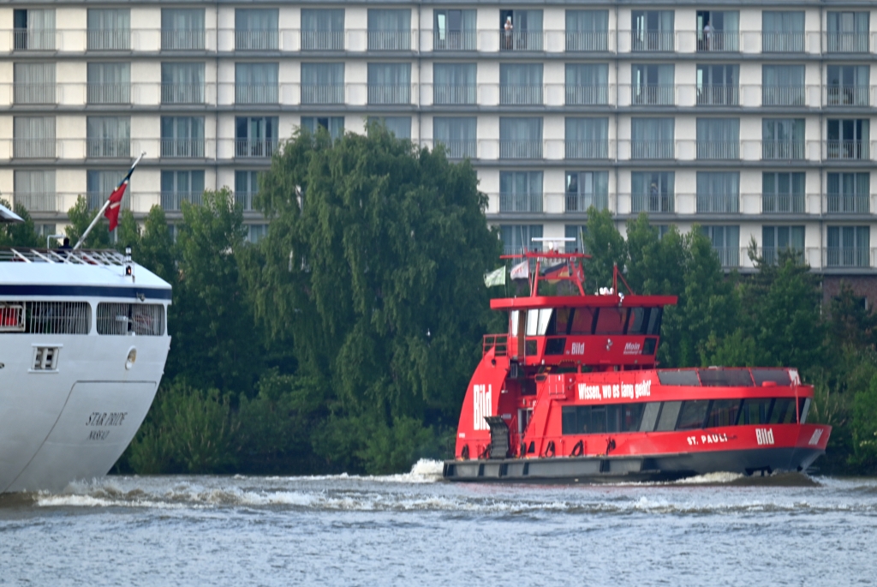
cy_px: 294
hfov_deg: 5.1
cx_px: 438
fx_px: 9754
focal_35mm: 400
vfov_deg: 3.4
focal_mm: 400
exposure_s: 1/400
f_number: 5.6
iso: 320
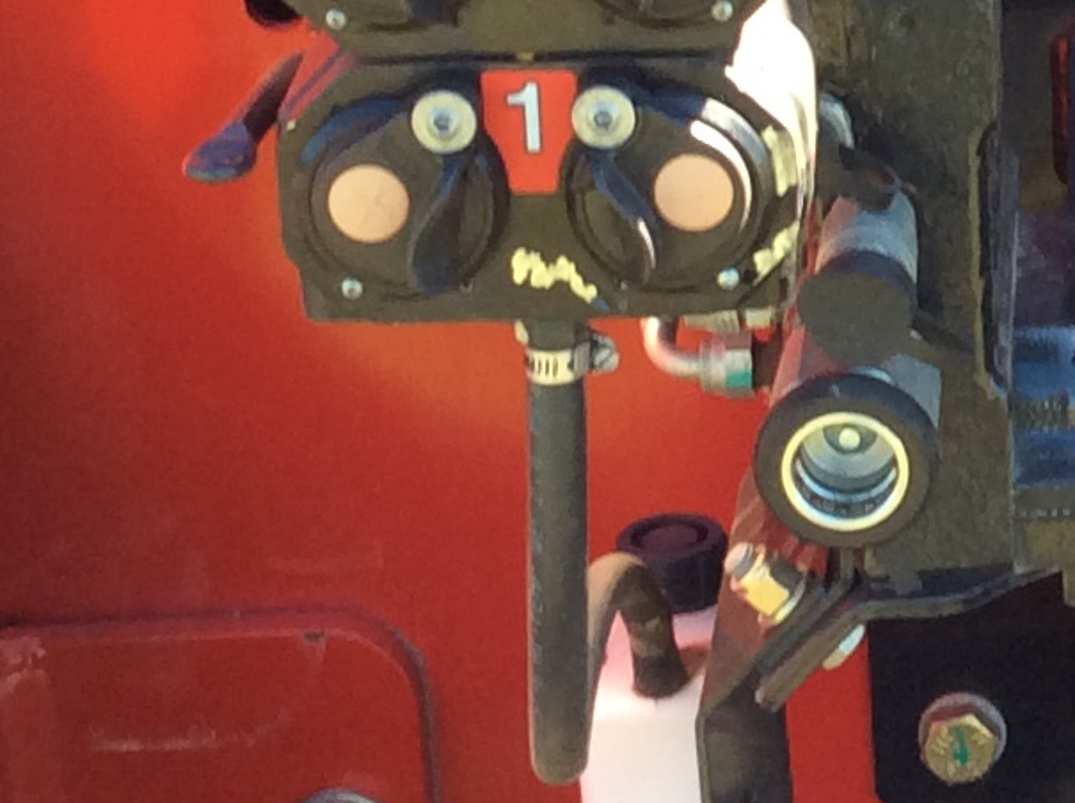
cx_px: 1269
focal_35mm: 137
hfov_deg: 14.0
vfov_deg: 10.7
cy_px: 52
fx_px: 4249
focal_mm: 3.3
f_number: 2.4
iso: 32
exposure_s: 1/124
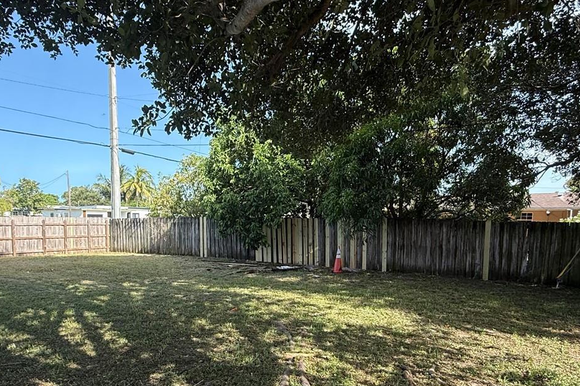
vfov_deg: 50.5
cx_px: 273
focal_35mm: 25
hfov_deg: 71.5
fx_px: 403
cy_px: 254
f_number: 2.2
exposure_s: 1/625
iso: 64
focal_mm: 2.22
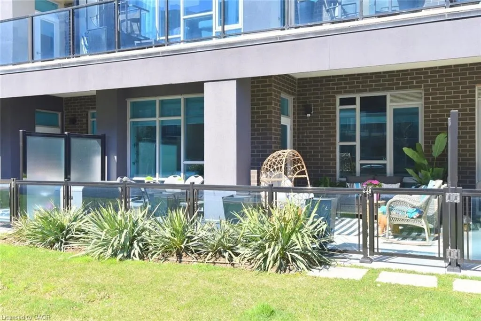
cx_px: 240
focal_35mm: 32
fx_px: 428
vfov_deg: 41.1
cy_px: 160
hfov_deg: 58.7
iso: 500
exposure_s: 1/400
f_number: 10
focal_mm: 32
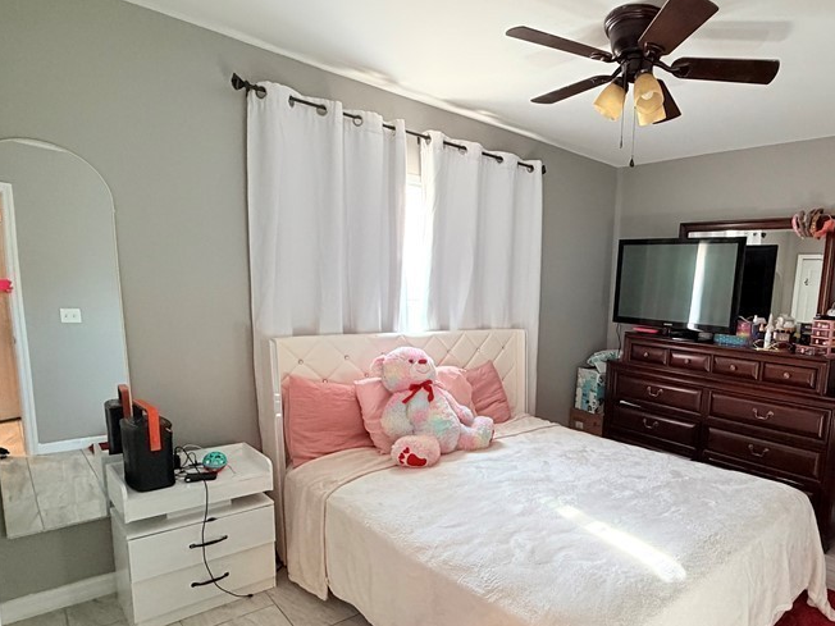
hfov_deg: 72.8
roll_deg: -2.6
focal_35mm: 22
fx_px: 531
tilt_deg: -8.1
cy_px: 369
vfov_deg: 60.7
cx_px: 590
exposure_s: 1/60
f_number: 2.2
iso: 320
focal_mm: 2.22
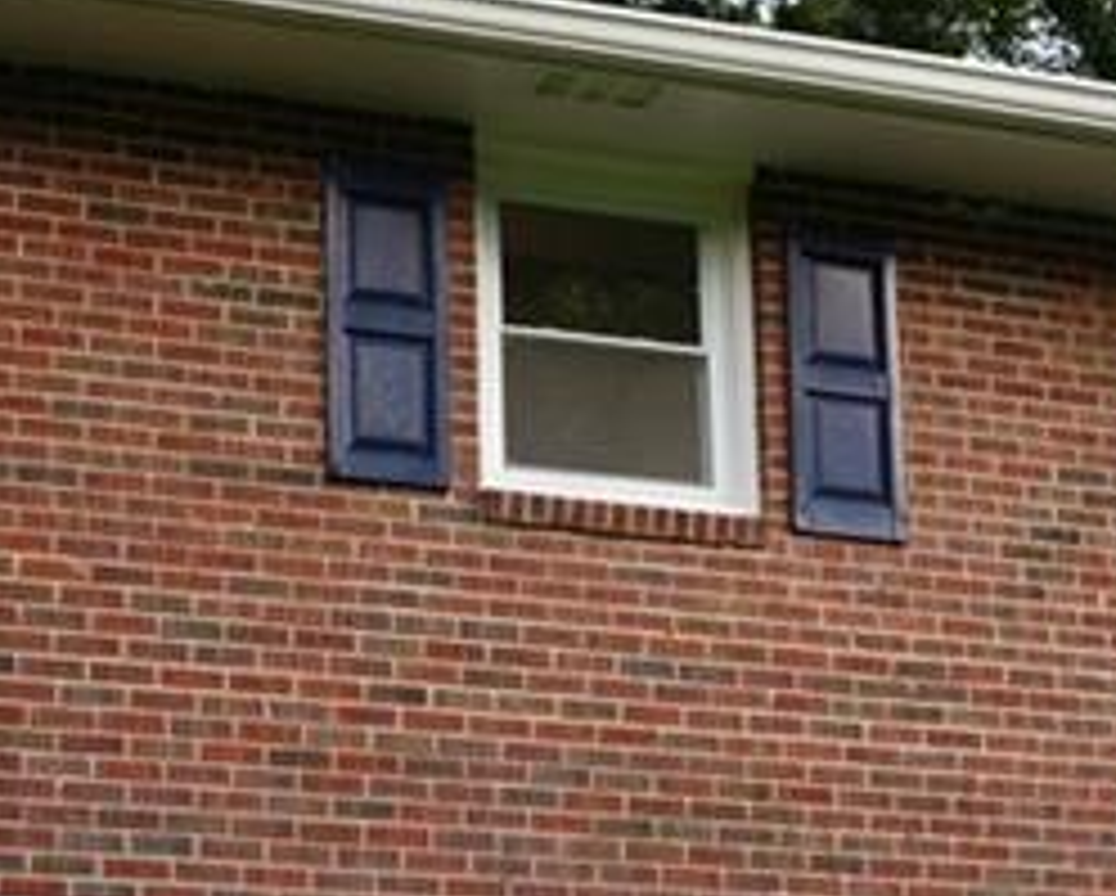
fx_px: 3849
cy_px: 1000
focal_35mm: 116
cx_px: 752
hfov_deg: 16.5
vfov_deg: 13.0
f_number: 4.5
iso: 100
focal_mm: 30.1
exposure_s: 1/80
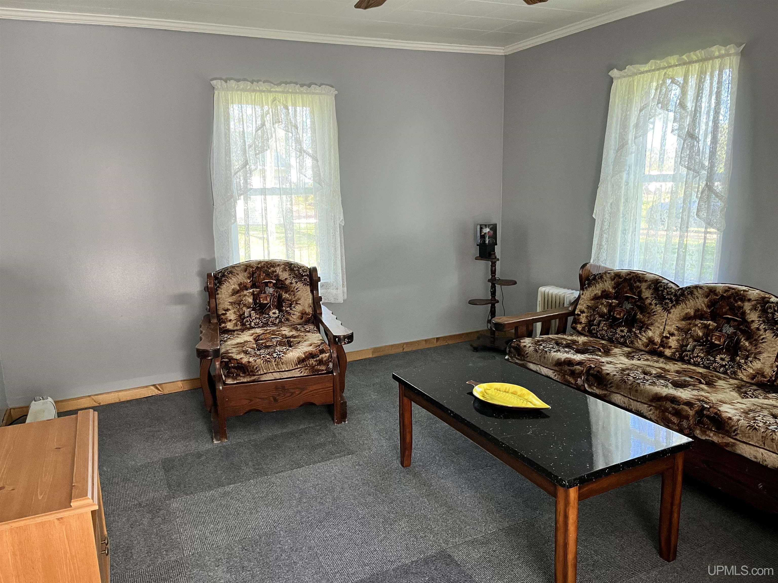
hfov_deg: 67.3
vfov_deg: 53.1
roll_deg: -0.2
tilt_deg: -11.0
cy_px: 292
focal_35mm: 26
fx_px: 584
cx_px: 389
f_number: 1.6
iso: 200
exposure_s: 1/60
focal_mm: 5.1
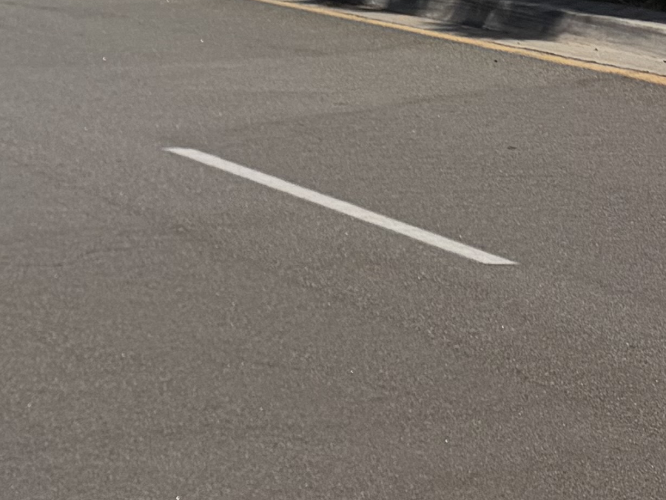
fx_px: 2155
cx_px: -832
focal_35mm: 112
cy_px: 941
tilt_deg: -26.2
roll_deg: -1.9
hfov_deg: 13.7
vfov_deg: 12.0
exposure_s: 1/9091
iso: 80
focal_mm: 6.76
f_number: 1.78
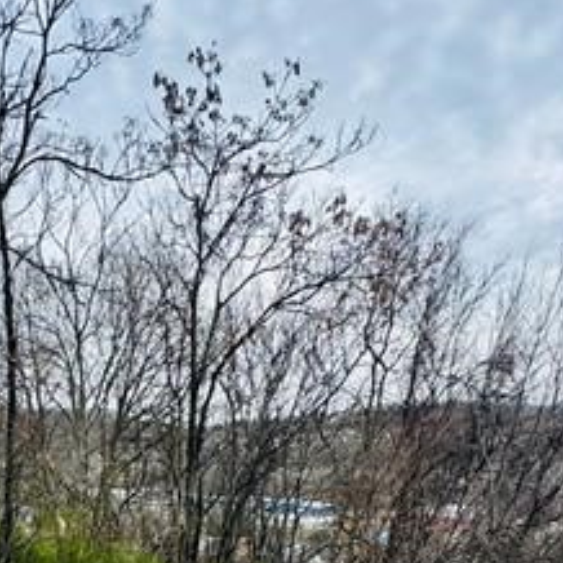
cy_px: 749
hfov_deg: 45.7
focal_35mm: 34
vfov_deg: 33.6
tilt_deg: -25.5
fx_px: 626
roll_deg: +0.5
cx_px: 103
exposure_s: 1/548
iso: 50
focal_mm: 2.22
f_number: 2.2
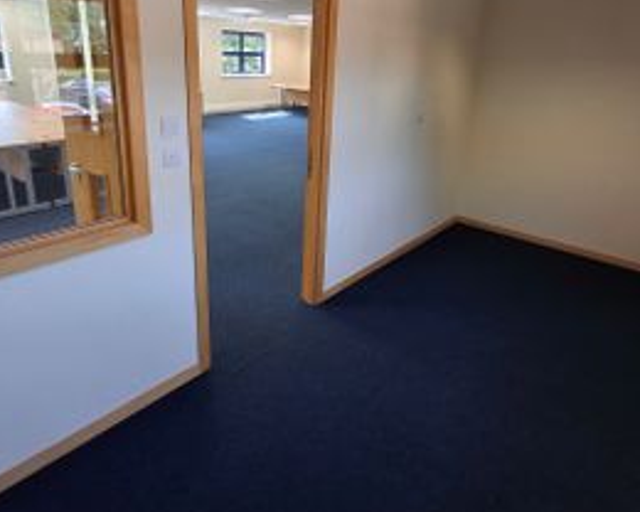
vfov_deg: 58.0
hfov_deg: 70.3
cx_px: 308
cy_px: 190
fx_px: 455
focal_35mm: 24
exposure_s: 1/50
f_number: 2.2
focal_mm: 1.64
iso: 40
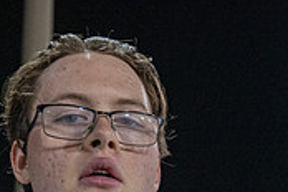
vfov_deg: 15.7
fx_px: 640
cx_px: 170
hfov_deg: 25.3
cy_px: 287
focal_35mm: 80
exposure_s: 1/500
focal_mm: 24
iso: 2000
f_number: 3.2
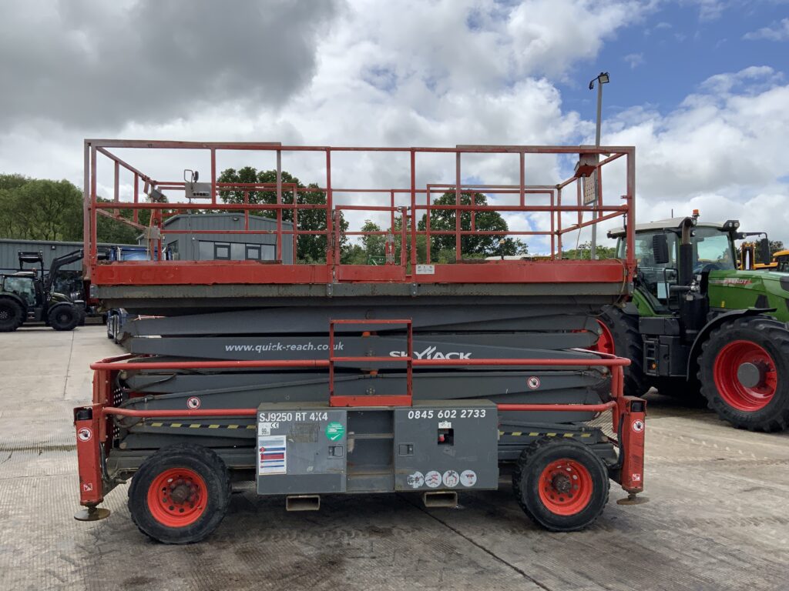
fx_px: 661
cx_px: 394
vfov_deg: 48.2
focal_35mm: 29
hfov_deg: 61.7
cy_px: 296
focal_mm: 3
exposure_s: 1/2801
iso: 20
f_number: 1.8
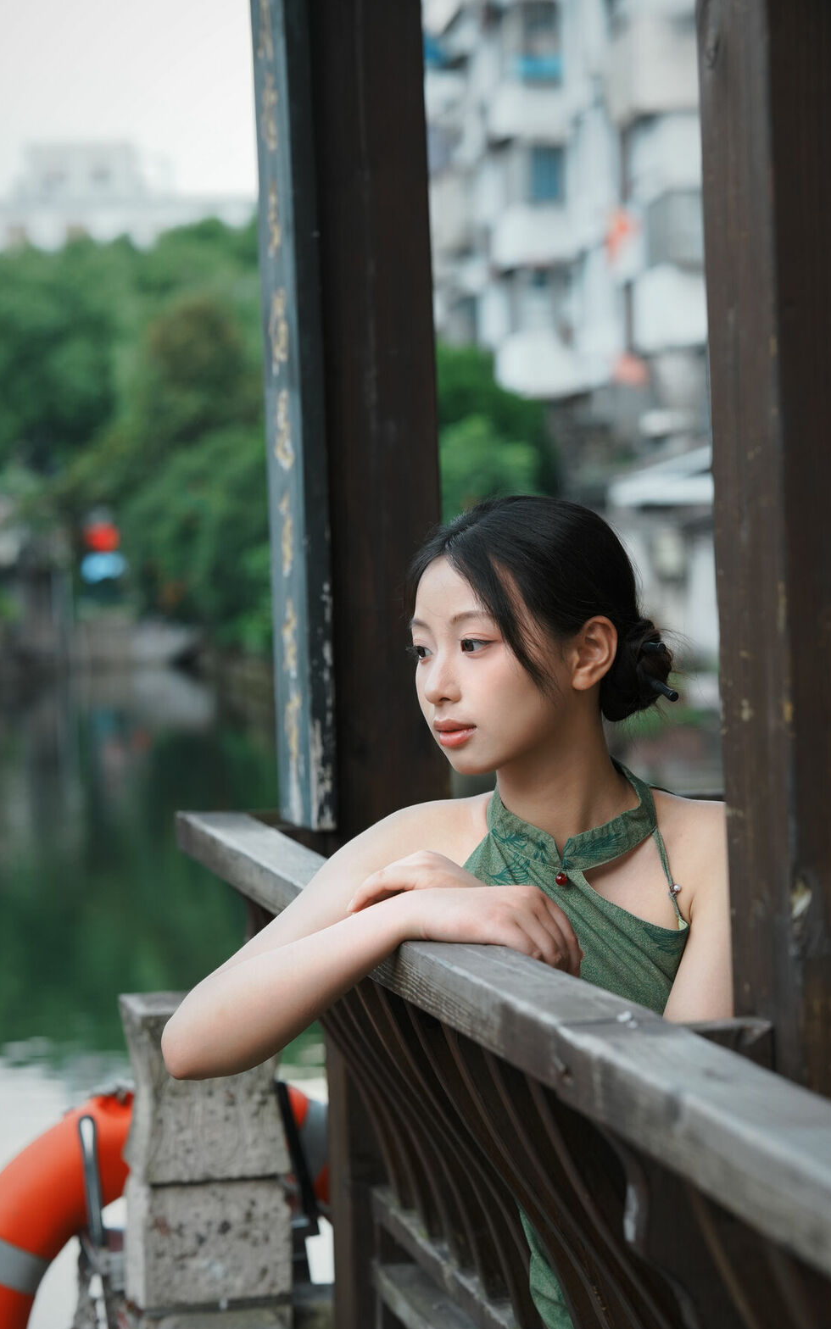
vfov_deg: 23.8
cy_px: 666
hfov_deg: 15.0
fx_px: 3153
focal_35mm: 87
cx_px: 416
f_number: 4.5
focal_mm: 85
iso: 640
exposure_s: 1/500
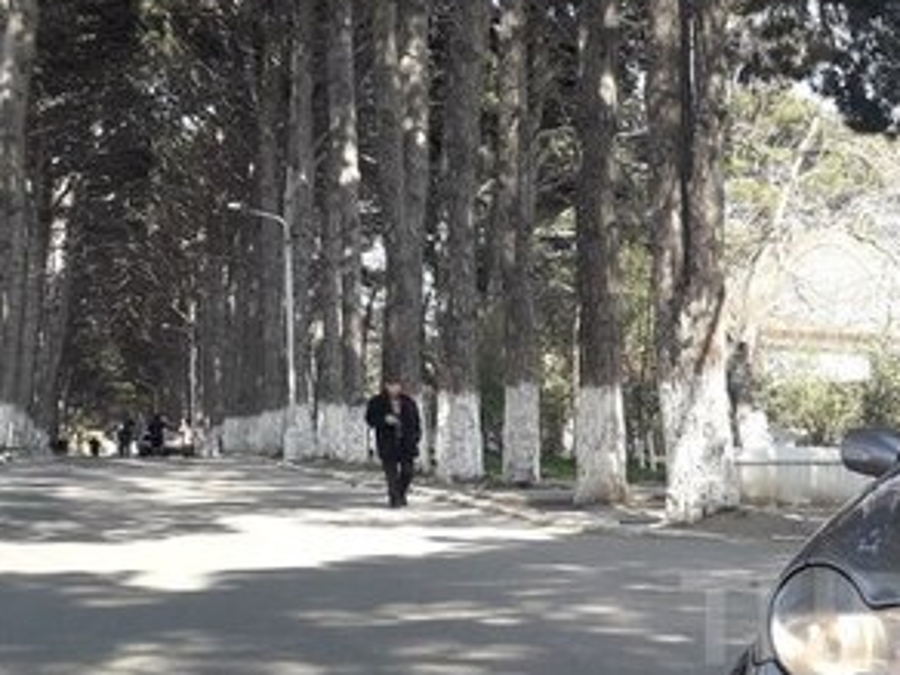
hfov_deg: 28.7
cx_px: 996
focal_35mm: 61
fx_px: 1586
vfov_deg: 23.3
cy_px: 618
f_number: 1.9
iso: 40
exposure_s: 1/370
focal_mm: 3.6
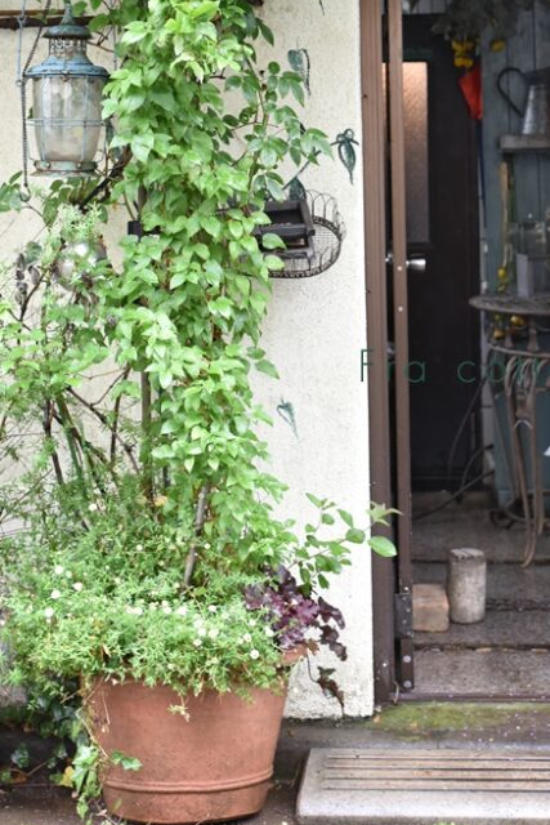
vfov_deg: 25.0
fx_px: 1832
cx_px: 337
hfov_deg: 17.1
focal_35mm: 80
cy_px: 201
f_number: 4.5
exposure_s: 1/500
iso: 1600
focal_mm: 50
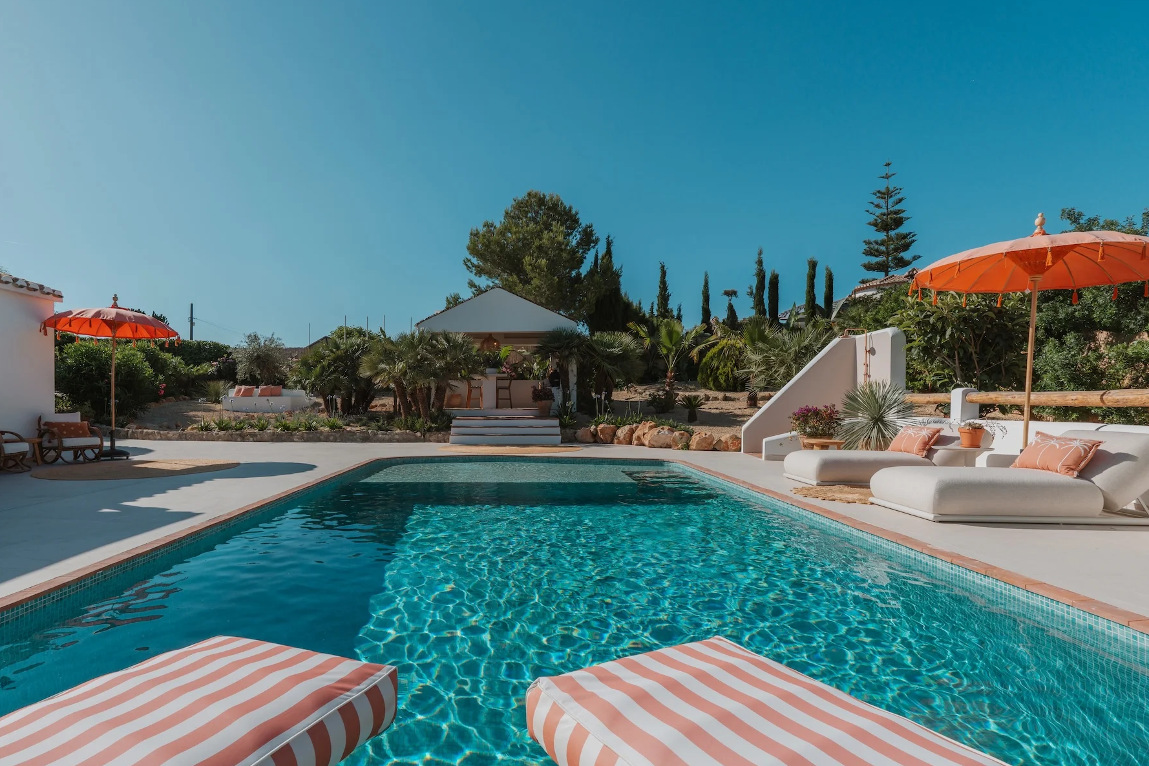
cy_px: 417
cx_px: 505
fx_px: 575
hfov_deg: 89.6
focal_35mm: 18
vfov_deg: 67.3
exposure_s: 1/500
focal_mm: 16
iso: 160
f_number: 10
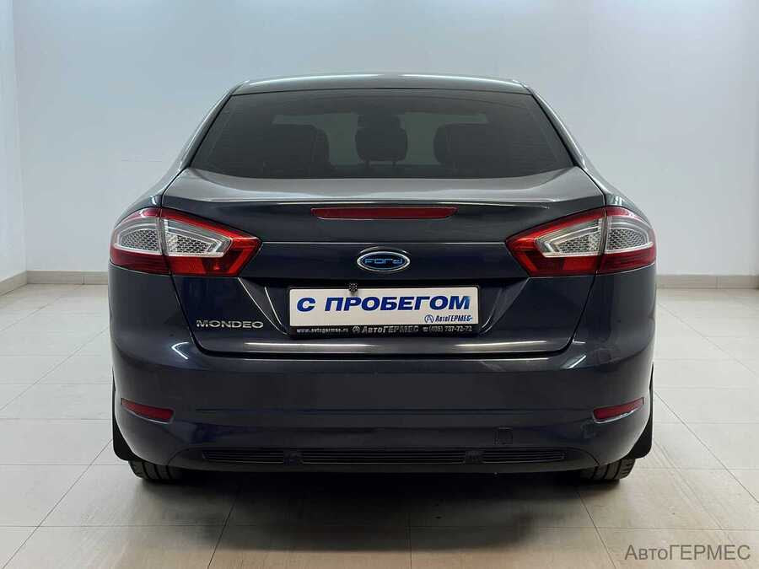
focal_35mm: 47
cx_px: 380
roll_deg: -0.3
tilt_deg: -8.1
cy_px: 284
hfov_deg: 40.4
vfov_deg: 30.9
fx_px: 1031
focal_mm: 6.86
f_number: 1.78
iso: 125
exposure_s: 1/100
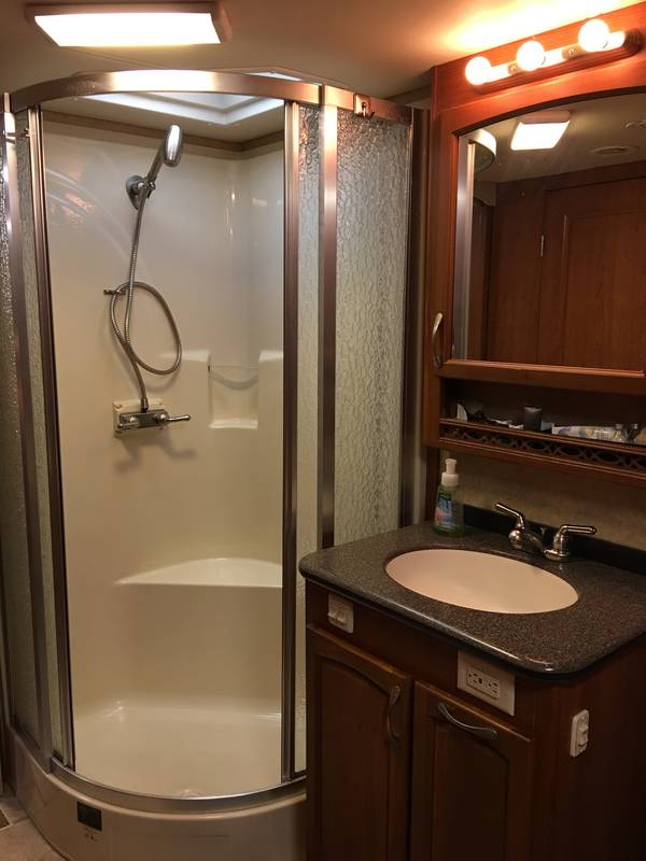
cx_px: 323
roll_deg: +0.4
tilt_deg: -9.9
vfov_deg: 61.7
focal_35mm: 29
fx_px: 722
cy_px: 430
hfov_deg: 48.2
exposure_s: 1/15
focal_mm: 4.15
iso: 64
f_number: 2.2
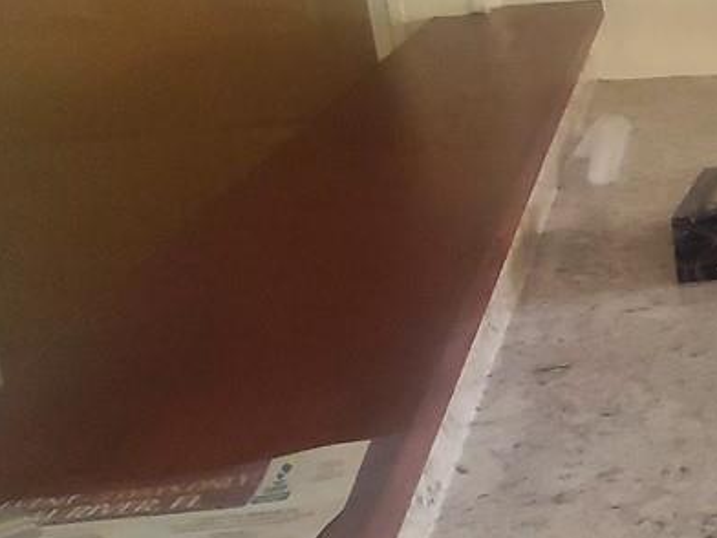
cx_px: 1253
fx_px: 1098
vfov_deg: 27.1
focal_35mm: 53
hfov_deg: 22.8
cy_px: 128
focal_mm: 1.8
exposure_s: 1/50
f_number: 2.2
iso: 200
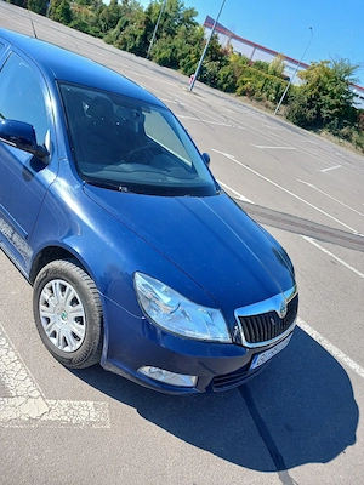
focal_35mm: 27
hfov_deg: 51.4
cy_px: 242
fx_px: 379
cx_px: 182
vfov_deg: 65.3
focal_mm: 3.98
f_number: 1.8
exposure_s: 1/256
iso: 20
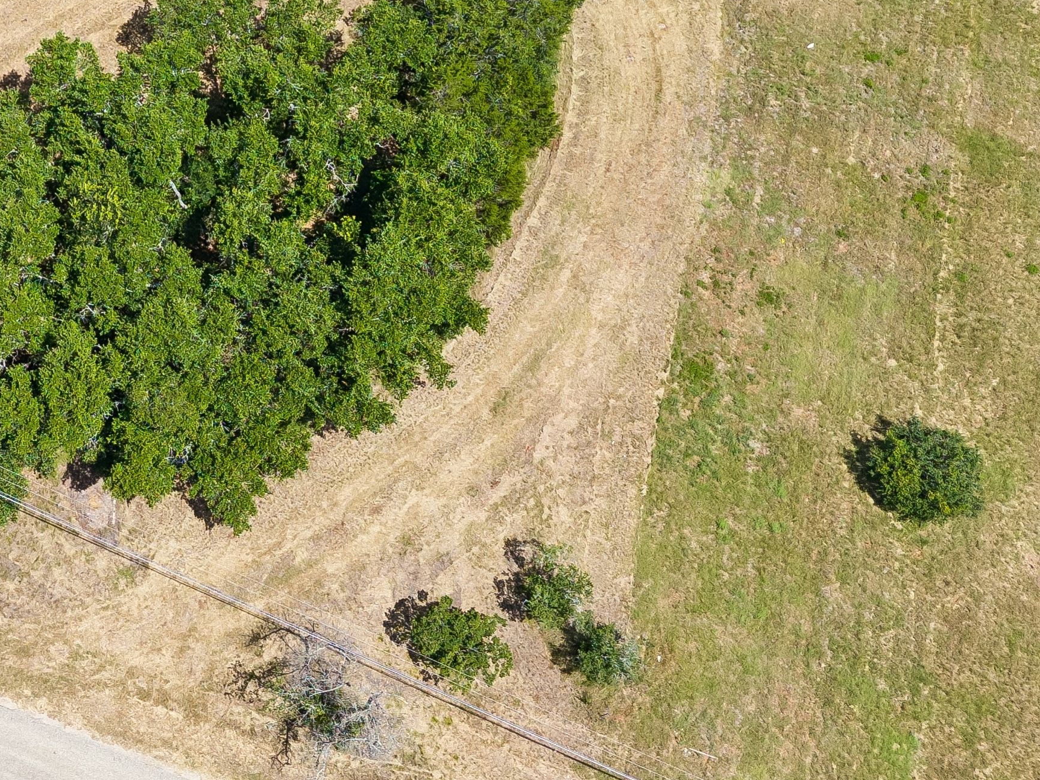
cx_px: 8
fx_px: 1712
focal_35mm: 57
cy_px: -78
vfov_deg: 24.0
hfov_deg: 31.4
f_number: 1.8
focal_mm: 8.7
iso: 100
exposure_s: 1/3000
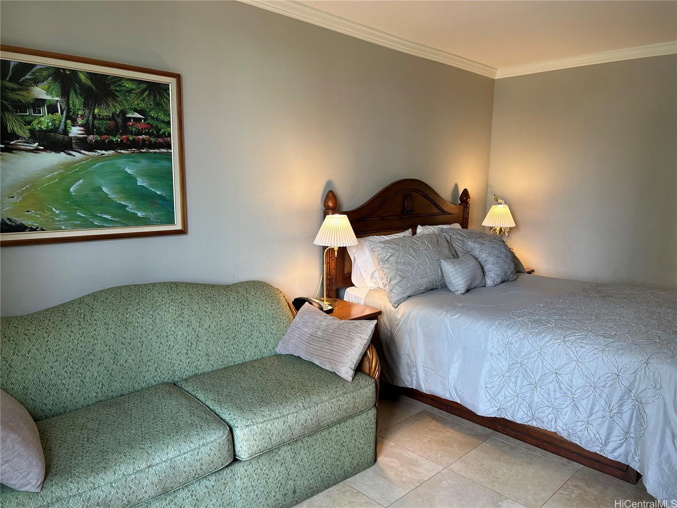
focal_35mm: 26
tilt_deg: -8.9
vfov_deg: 53.1
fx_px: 508
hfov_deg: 67.3
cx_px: 338
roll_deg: -0.4
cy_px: 254
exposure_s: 1/120
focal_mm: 5.7
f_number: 1.5
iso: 64
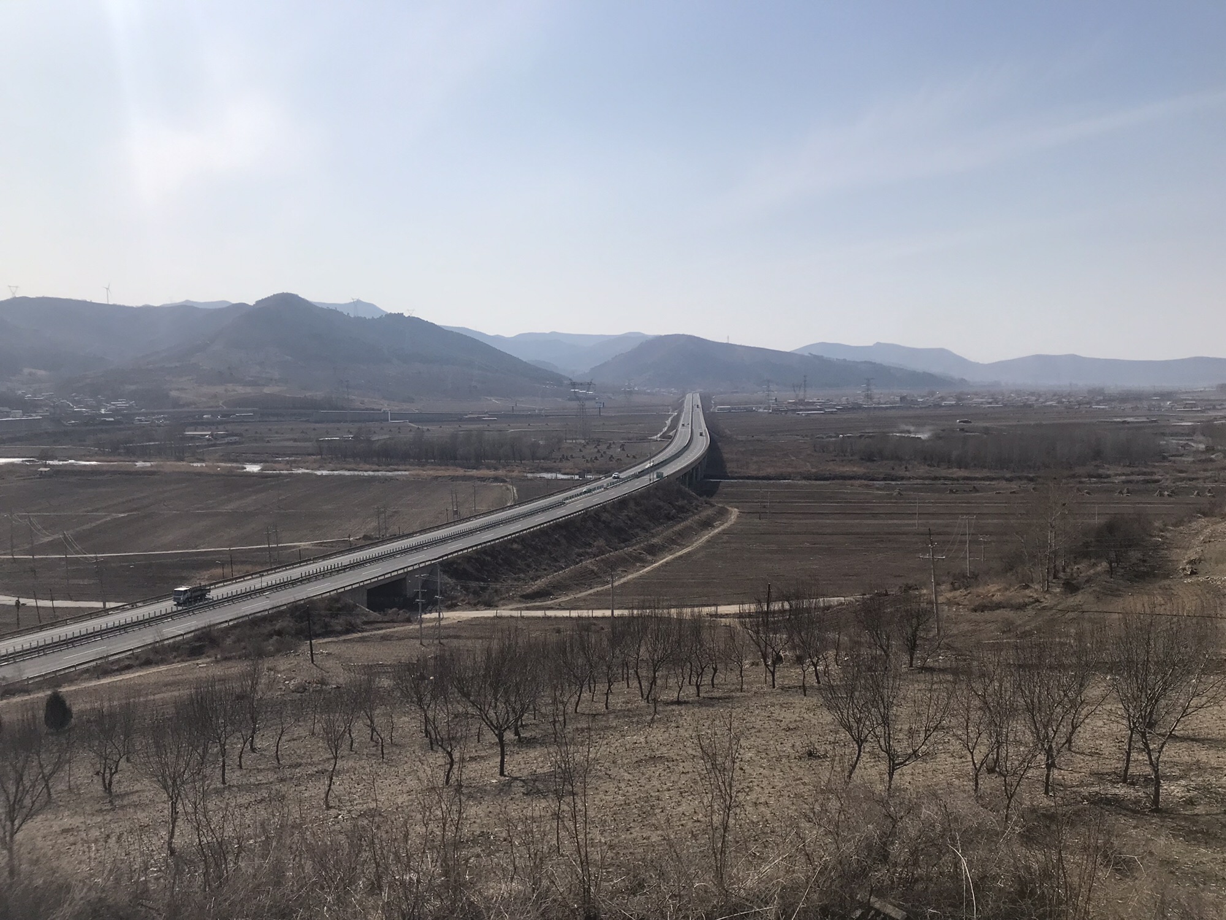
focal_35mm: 28
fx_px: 992
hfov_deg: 63.4
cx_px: 613
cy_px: 460
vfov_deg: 49.7
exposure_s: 1/5319
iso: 20
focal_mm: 3.99
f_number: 1.8
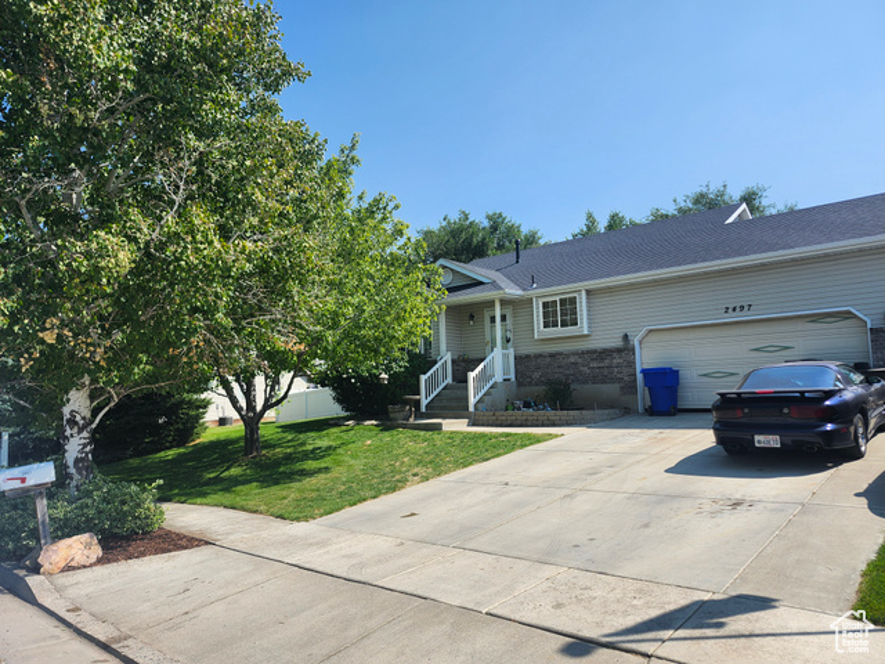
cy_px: 332
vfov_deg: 58.9
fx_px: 588
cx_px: 442
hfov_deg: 73.9
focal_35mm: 23
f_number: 1.8
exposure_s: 1/1402
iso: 25
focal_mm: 5.54
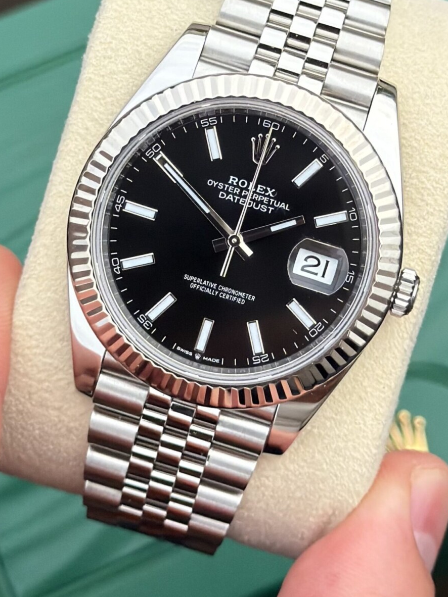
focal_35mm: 78
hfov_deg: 18.9
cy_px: 238
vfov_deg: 25.0
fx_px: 1346
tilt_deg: -66.7
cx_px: 233
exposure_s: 1/8772
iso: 320
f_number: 1.78
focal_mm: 6.76
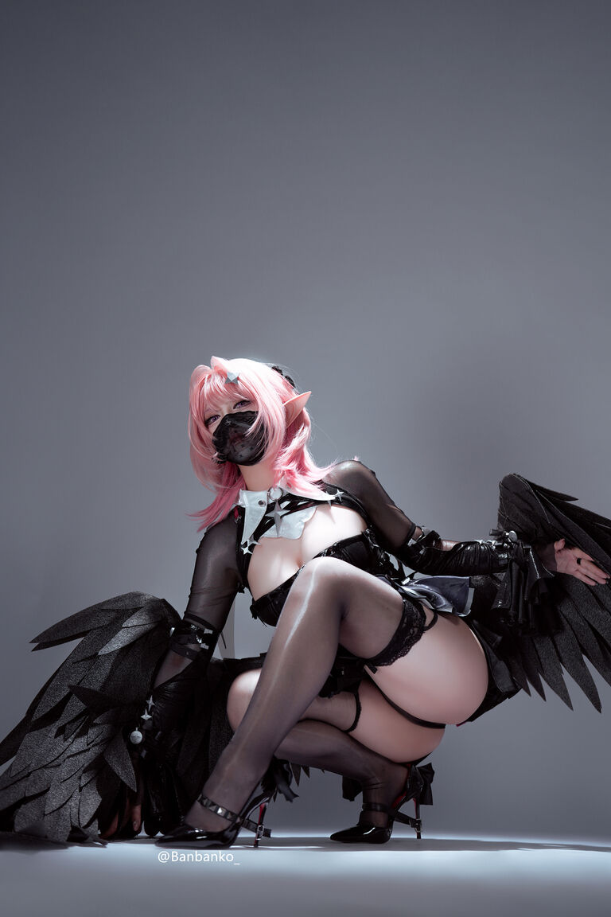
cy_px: 458
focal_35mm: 50
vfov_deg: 39.6
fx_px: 1273
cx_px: 306
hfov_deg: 27.0
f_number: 2
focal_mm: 50
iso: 100
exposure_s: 1/200
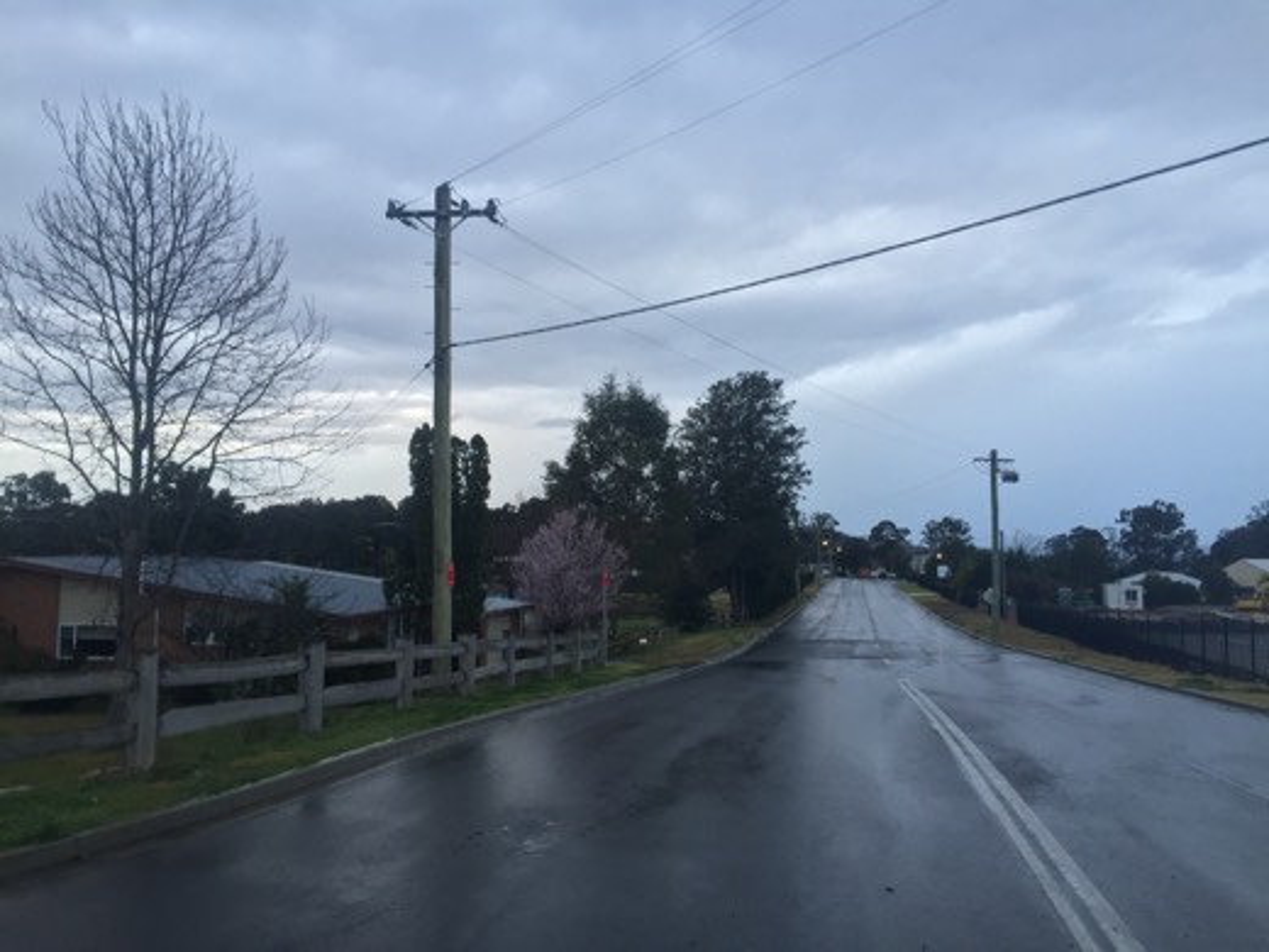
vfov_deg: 48.2
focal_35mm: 29
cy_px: 476
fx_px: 1063
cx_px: 634
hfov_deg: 61.7
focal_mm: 4.15
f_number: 2.2
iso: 80
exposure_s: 1/30
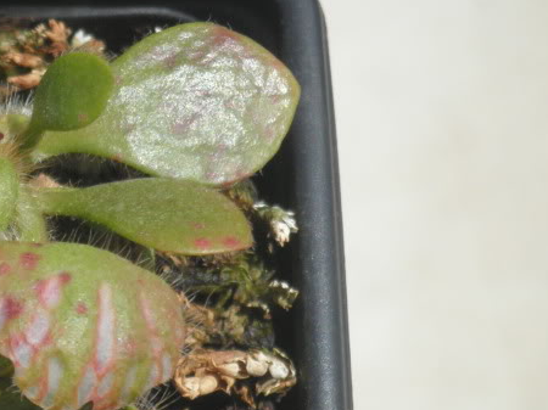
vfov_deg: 13.8
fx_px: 1693
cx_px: 19
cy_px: 260
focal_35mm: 107
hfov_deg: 18.0
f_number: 9.6
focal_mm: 8.3
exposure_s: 1/250
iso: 100
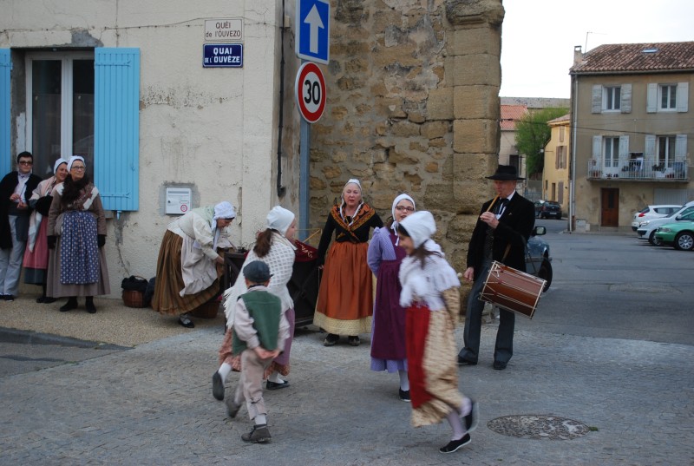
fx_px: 985
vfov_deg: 26.6
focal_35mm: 51
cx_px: 347
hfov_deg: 38.8
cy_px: 233
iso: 200
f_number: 5
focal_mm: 34
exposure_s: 1/80
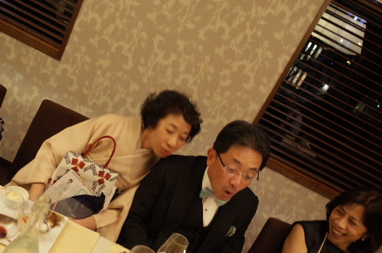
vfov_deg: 38.6
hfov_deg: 55.6
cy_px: 151
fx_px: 360
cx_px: 162
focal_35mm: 34
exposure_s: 1/20
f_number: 2.8
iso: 800
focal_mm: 18.3
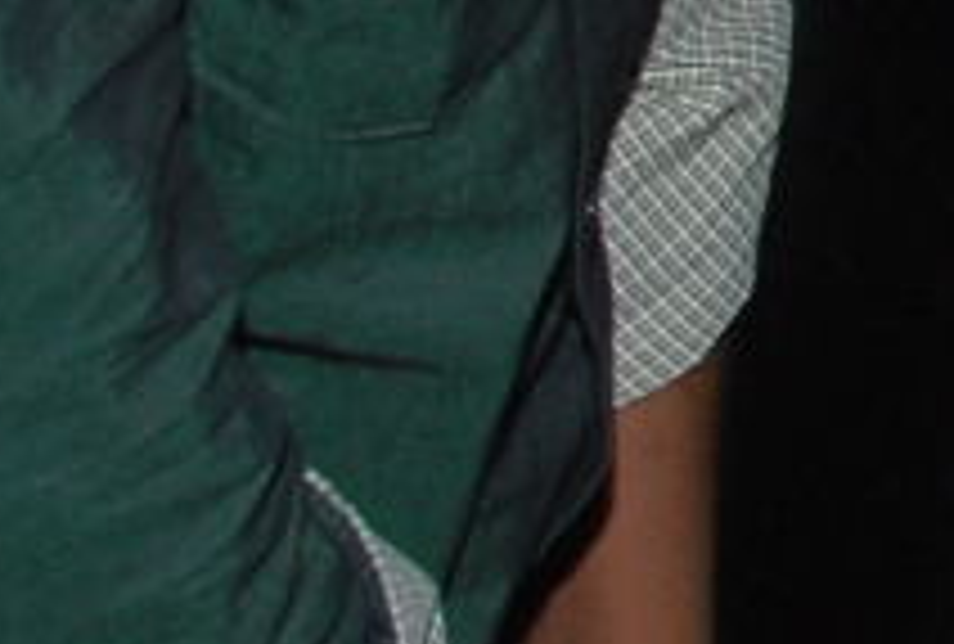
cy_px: -1333
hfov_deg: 7.8
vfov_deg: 5.7
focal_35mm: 226
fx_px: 6010
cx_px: 2952
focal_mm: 20
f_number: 9
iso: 200
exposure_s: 1/125
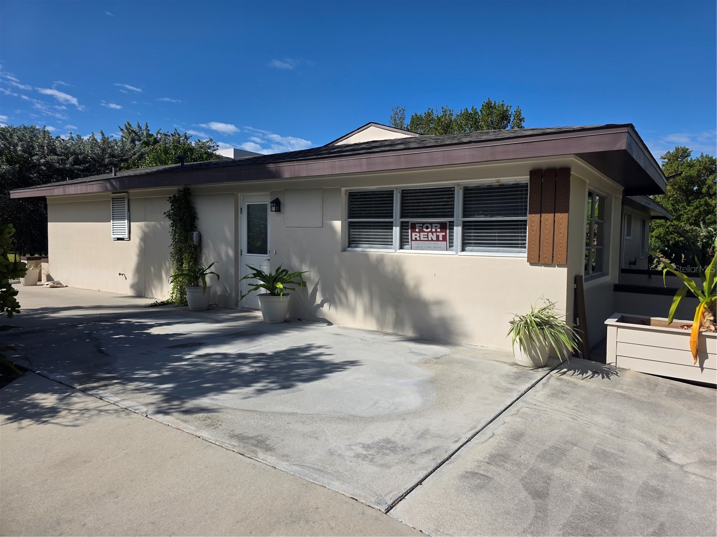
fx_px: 476
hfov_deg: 73.9
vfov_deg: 58.9
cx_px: 358
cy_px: 268
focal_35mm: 23
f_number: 1.7
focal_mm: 6.3
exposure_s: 1/7944
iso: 64
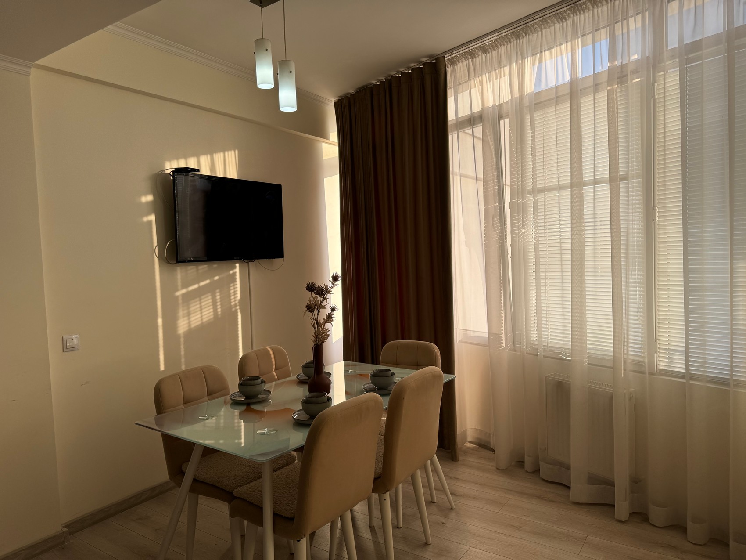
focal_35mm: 24
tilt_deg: -2.4
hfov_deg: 71.6
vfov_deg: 56.8
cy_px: 280
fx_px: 517
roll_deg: +1.9
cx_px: 373
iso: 80
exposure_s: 1/567
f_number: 1.78
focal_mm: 6.76
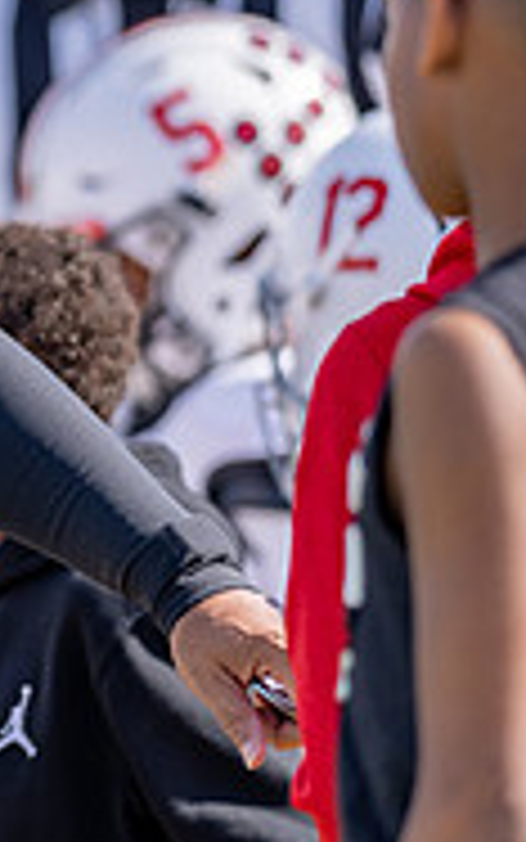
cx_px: -301
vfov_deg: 4.6
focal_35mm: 456
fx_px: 10451
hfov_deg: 2.9
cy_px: 180
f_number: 1.8
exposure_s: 1/3200
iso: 100
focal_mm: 135
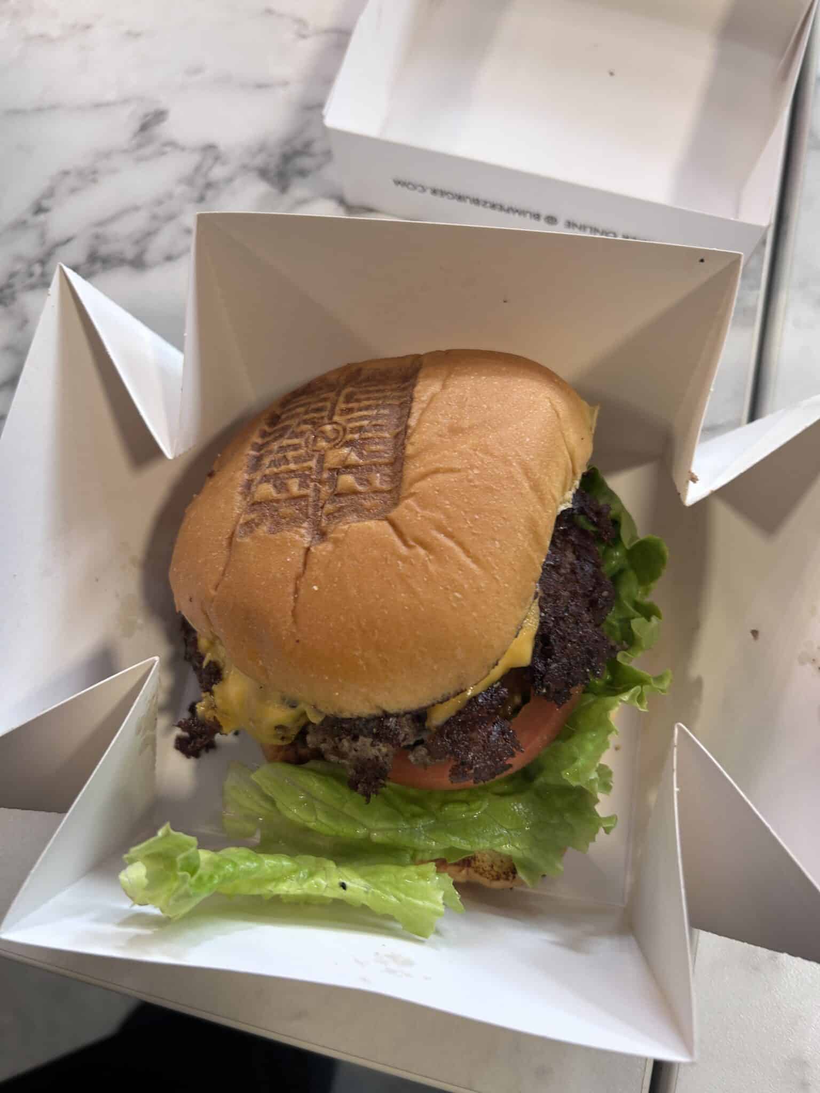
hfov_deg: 53.1
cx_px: 410
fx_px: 821
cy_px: 546
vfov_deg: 67.3
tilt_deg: -72.4
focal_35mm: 26
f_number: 1.5
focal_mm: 5.7
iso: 64
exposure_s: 1/60
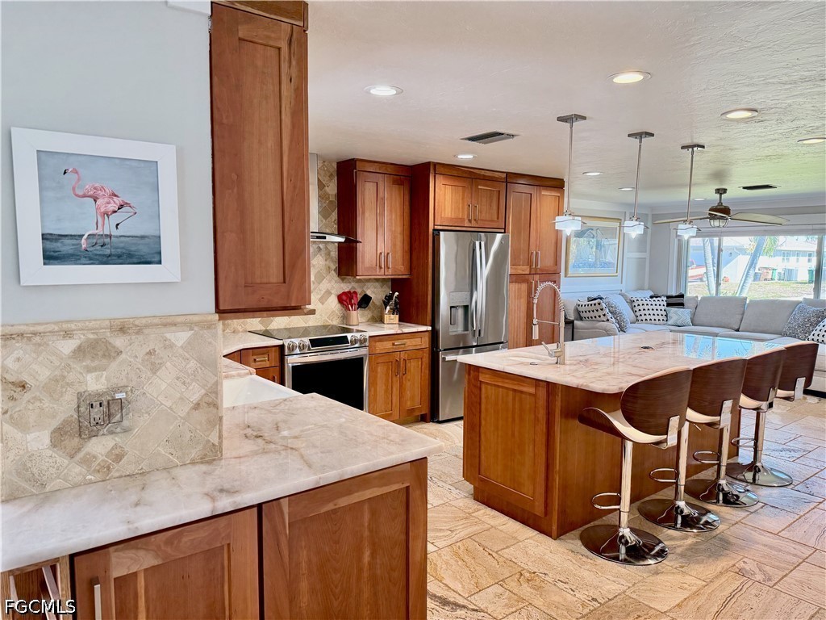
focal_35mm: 24
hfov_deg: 71.6
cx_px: 413
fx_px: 573
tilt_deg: -5.4
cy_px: 310
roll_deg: -0.1
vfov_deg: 56.8
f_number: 1.78
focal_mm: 6.76
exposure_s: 1/120
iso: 200
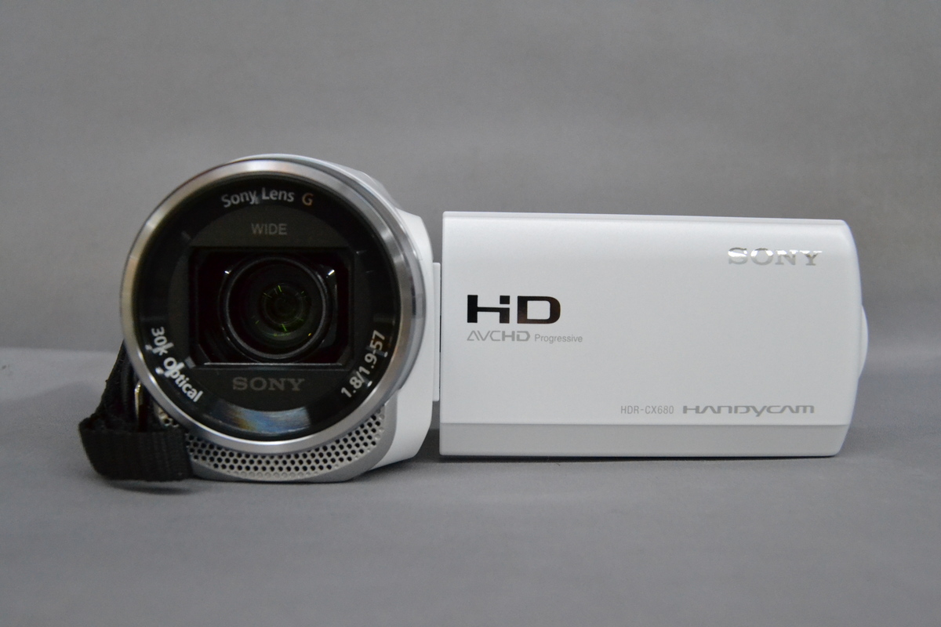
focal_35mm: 34
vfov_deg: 38.4
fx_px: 902
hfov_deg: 55.1
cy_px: 314
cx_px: 470
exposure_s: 1/320
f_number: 8
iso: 3200
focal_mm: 23
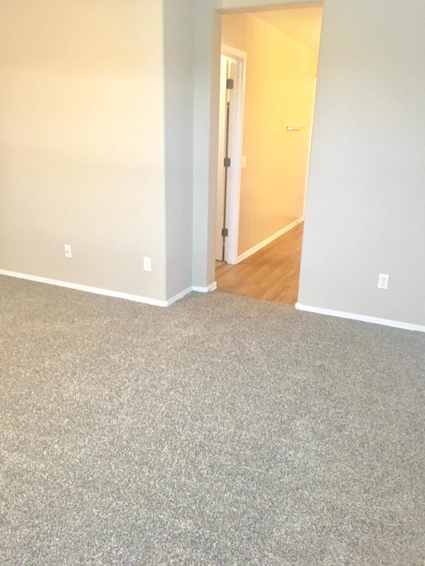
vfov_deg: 61.7
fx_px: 475
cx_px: 212
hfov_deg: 48.2
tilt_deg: -15.7
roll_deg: +0.7
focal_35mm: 29
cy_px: 283
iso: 160
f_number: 2.2
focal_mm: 4.15
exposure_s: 1/30
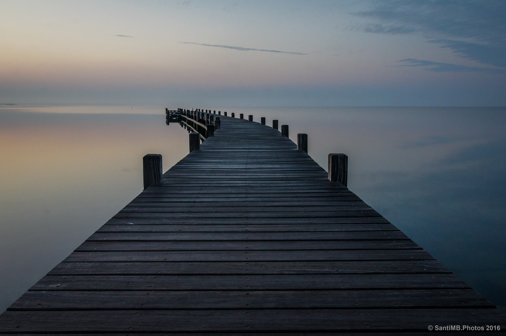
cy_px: 168
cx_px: 253
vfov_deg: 43.5
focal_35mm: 30
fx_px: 421
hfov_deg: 62.0
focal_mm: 20
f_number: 9
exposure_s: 1/25
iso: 1600
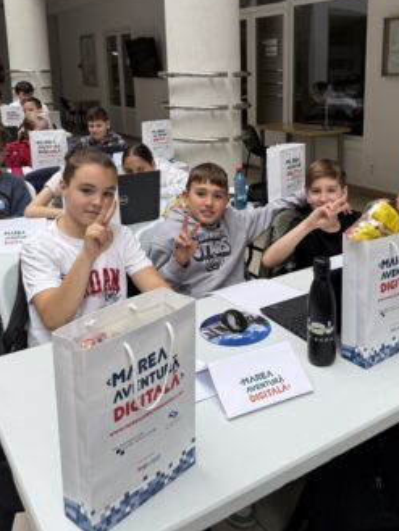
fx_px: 538
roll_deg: -0.3
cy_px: 184
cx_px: 263
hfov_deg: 40.3
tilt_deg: -11.8
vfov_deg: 51.8
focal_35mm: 35
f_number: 1.78
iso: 64
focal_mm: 6.76
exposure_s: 1/140
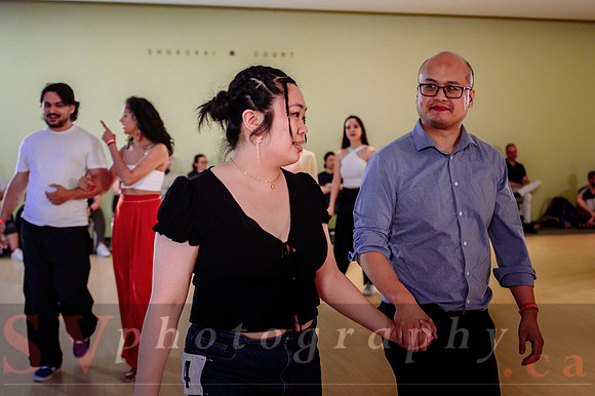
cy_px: 164
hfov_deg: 39.2
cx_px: 351
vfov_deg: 26.8
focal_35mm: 50
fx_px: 831
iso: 1250
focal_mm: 28
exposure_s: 1/320
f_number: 2
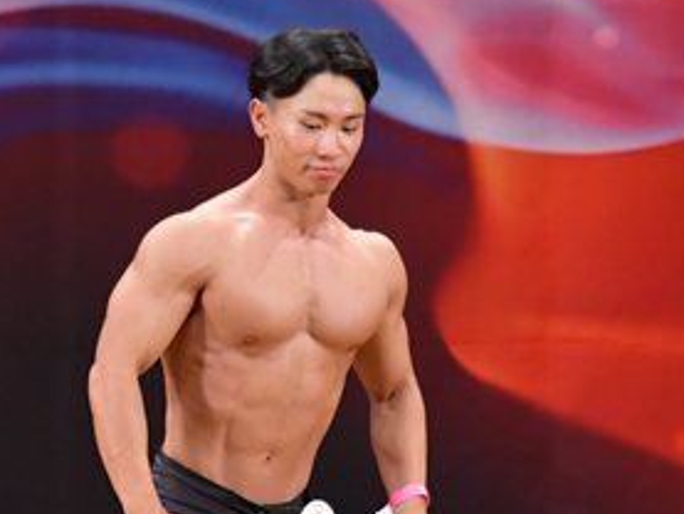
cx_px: 196
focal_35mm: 646
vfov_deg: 2.3
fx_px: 12770
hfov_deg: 3.1
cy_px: 524
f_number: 5.6
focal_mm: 160
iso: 3200
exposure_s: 1/400
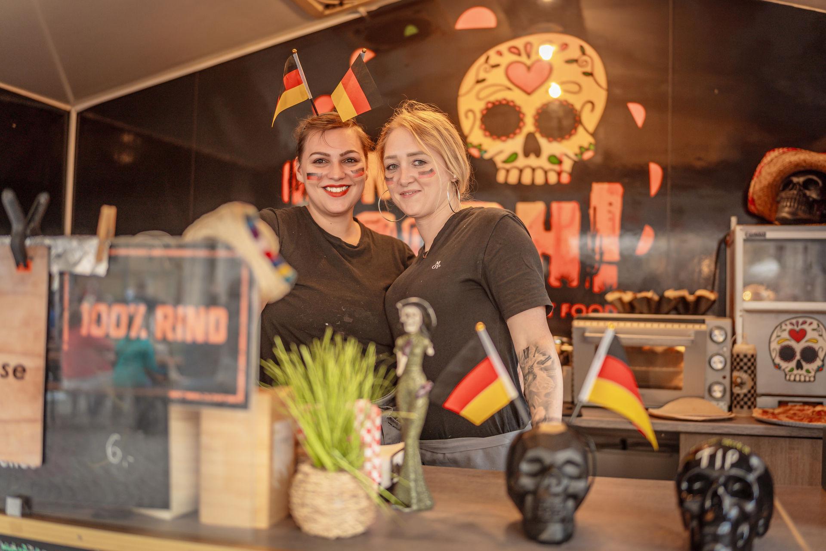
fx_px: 803
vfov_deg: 37.9
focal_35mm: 35
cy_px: 276
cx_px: 413
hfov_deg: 54.4
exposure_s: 1/125
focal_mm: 35
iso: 400
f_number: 1.2
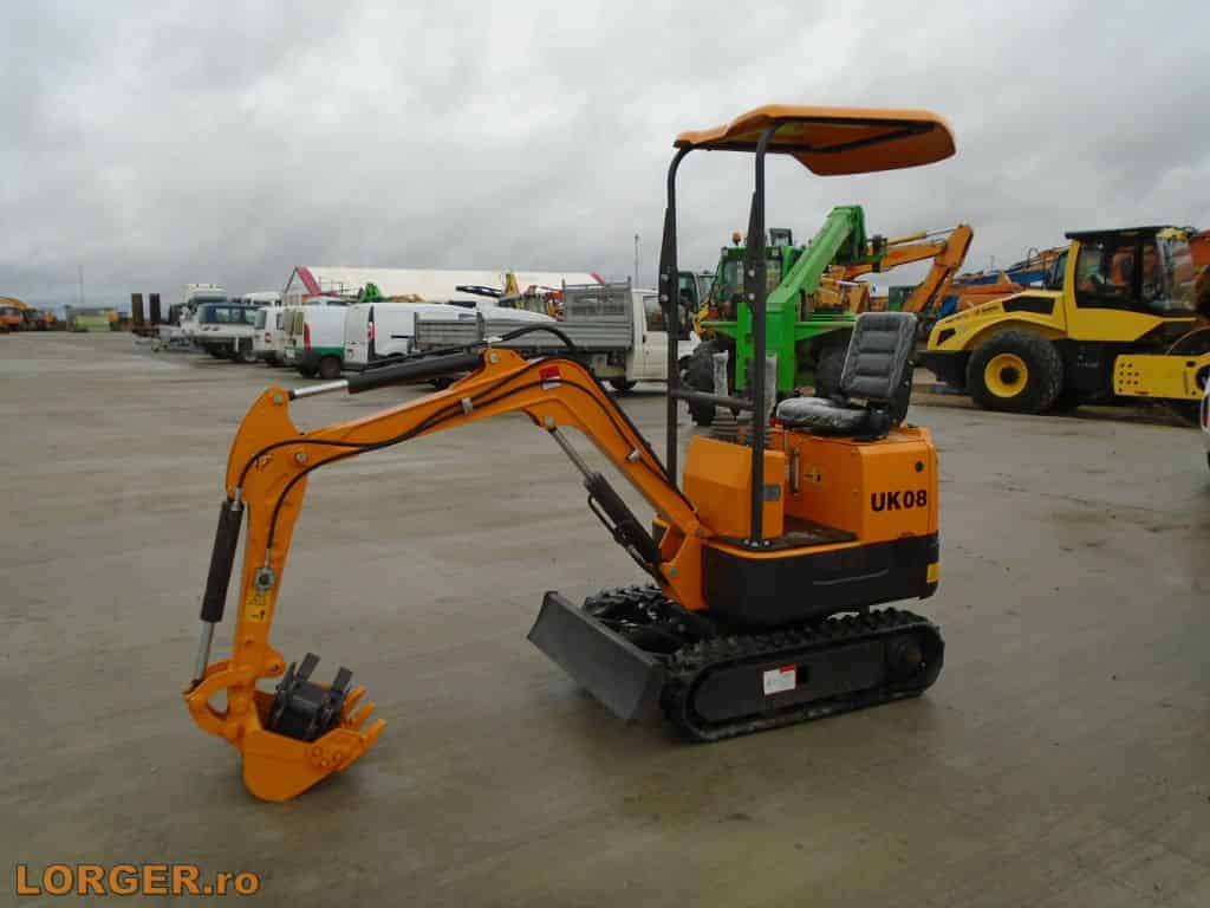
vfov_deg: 53.1
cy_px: 454
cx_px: 605
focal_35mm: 26
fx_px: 909
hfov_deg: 67.3
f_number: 3.2
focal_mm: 4.6
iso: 100
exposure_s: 1/250
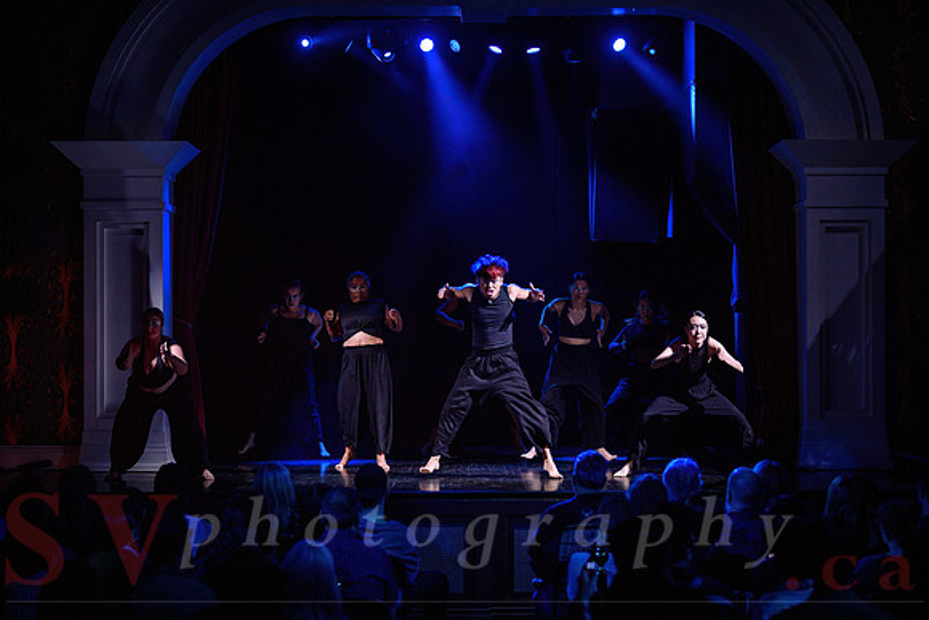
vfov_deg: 17.8
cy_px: 329
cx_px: 501
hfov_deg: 26.5
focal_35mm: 77
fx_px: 1975
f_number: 2.8
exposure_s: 1/200
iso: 1600
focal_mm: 70
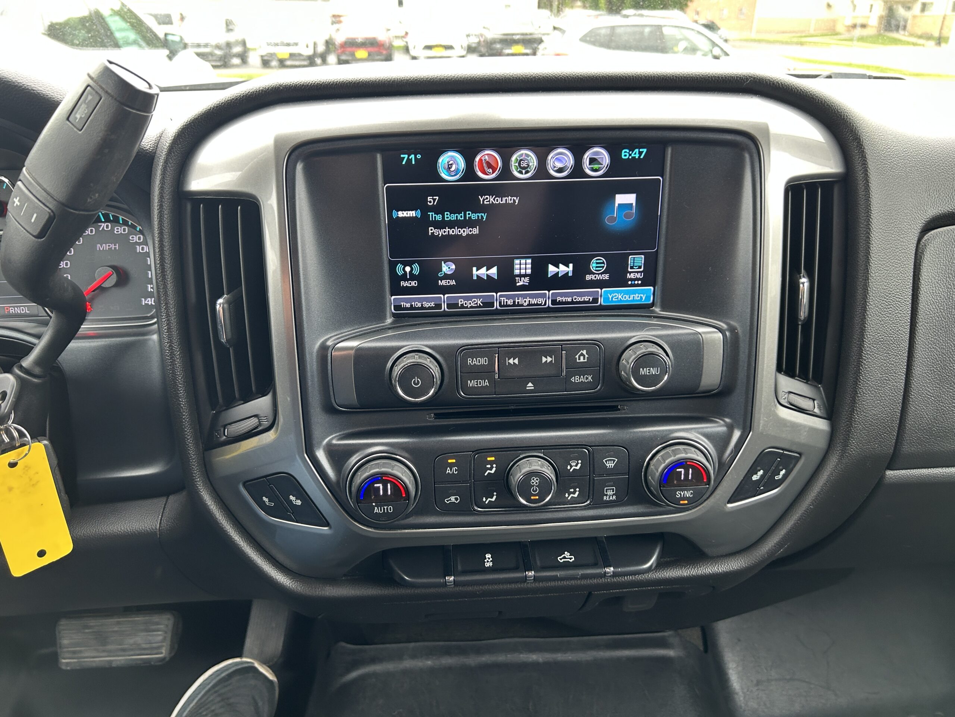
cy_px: 358
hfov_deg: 67.3
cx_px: 478
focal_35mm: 26
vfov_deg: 53.1
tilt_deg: -24.8
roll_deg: +0.8
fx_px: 717
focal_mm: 5.7
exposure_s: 1/61
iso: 64
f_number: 1.5
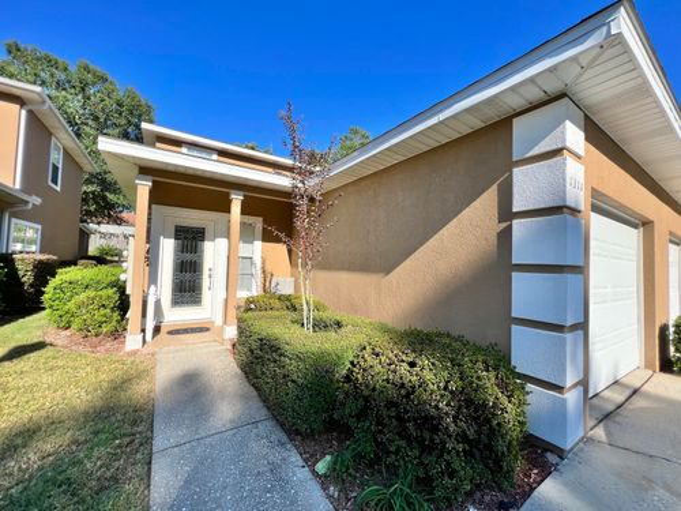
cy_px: 256
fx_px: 256
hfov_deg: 106.2
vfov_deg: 89.9
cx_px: 340
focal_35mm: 13
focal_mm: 1.57
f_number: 1.8
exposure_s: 1/968
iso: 32
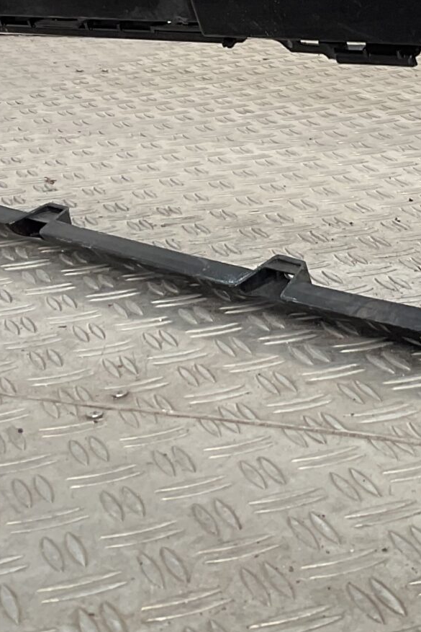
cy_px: 76
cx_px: 384
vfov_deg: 22.6
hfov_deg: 15.4
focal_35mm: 88
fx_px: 1543
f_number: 1.8
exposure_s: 1/222
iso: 16
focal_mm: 3
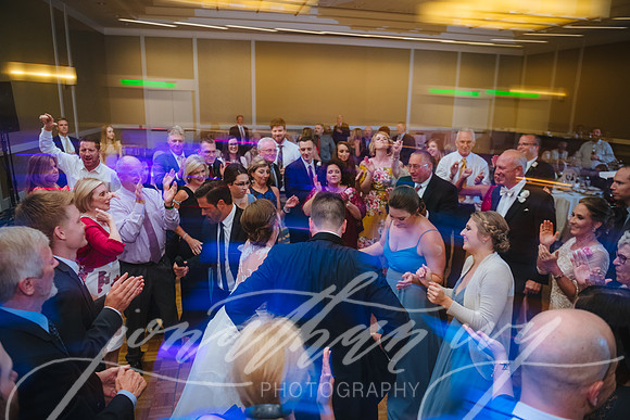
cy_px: 210
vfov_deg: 53.2
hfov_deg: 73.7
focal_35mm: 24
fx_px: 420
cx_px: 315
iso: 1250
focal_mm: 24
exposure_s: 1/50
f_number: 2.8
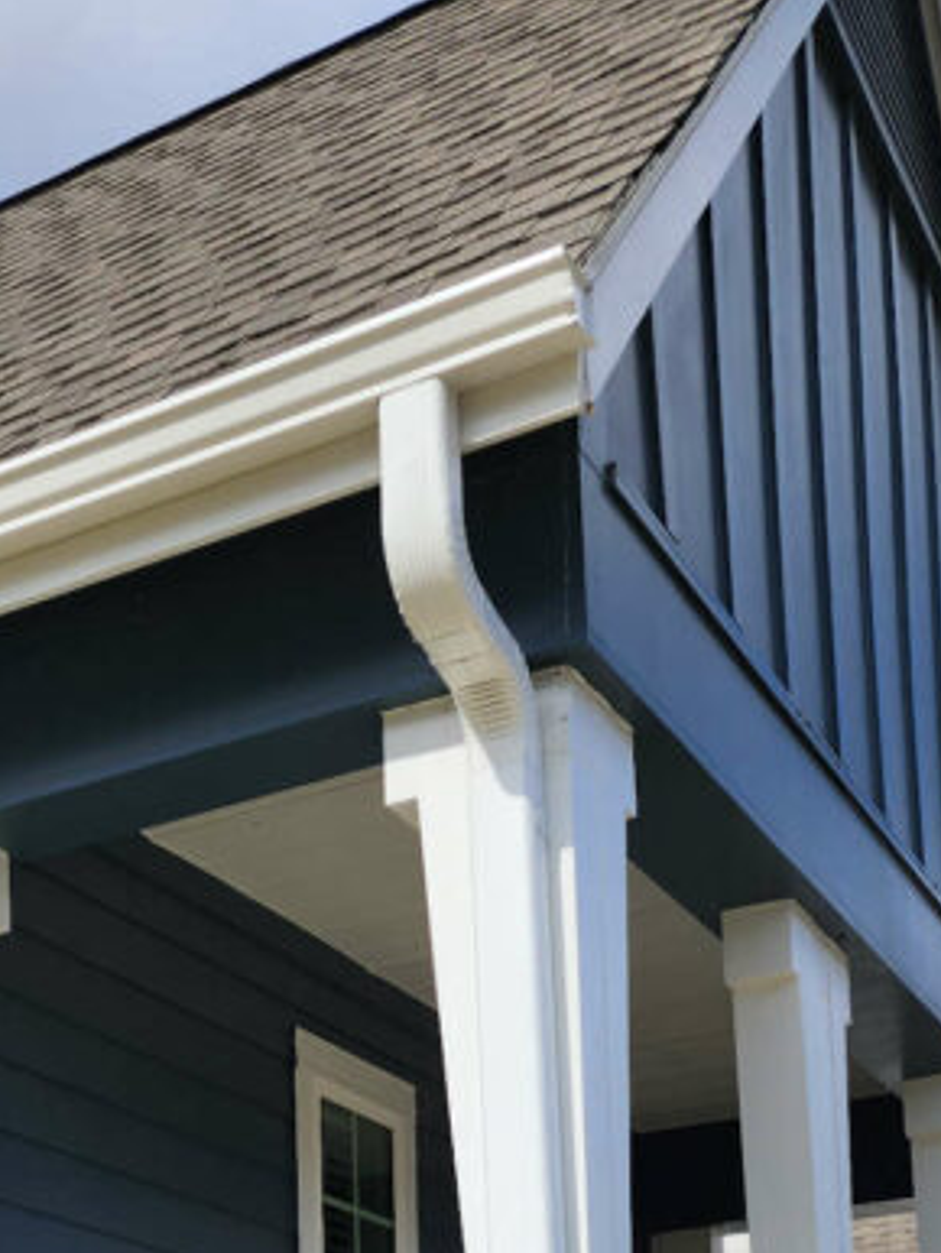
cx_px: -55
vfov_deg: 27.8
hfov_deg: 22.8
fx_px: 2209
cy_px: 1496
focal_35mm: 61
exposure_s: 1/1279
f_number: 1.8
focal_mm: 6.4
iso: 12
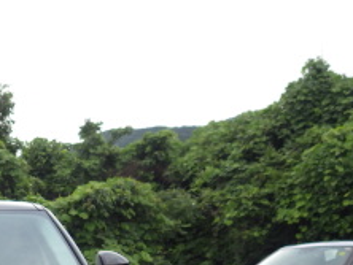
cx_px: -62
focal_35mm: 72
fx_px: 735
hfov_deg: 24.6
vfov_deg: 19.1
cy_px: 333
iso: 125
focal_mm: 4.5
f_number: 2.8
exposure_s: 1/500
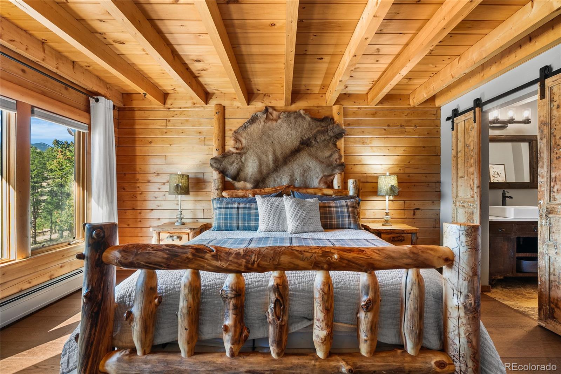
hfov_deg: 96.7
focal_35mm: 16
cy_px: 187
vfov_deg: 73.8
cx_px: 280
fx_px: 249
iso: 200
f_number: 8
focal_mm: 16
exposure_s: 1/1.25
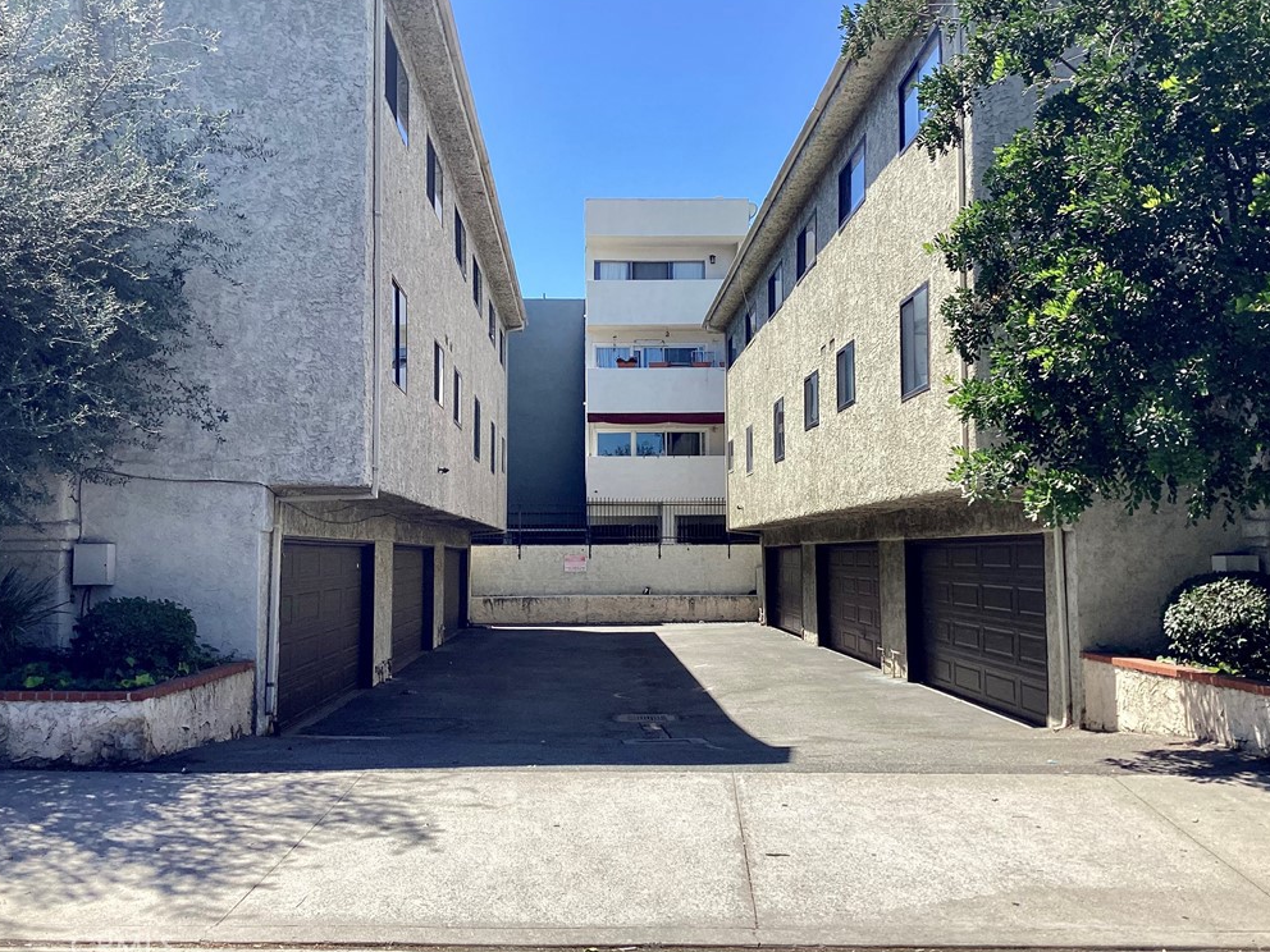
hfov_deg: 56.8
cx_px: 641
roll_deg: -1.1
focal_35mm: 32
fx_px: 1174
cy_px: 473
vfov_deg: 44.2
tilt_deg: +3.2
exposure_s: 1/916
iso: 25
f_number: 2.4
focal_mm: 3.3
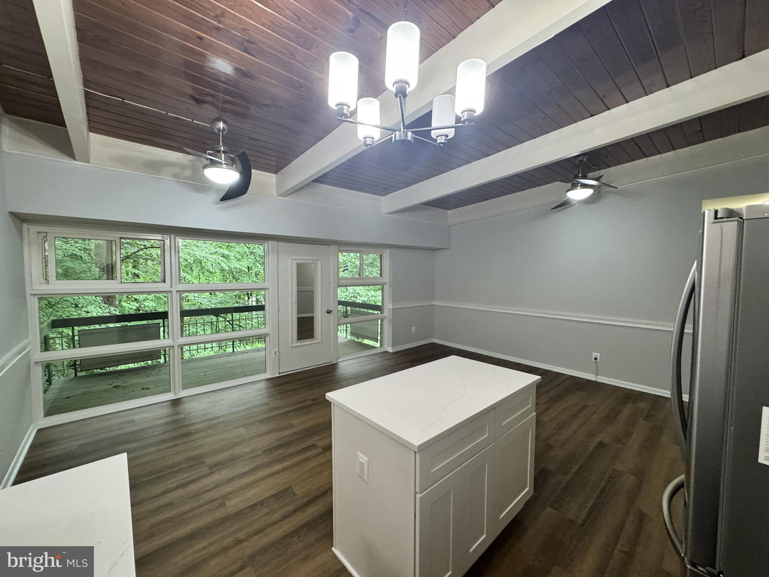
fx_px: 311
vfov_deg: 85.7
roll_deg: -1.1
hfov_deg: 102.1
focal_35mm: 14
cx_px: 384
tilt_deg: -3.8
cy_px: 288
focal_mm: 2.22
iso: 400
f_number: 2.2
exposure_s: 1/60
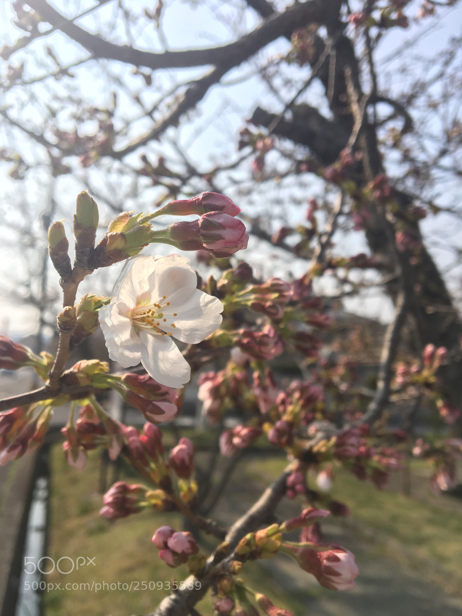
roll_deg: -3.0
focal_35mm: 29
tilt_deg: +7.1
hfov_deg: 48.2
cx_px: 231
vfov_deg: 61.7
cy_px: 308
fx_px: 516
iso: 25
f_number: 2.2
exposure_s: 1/1054
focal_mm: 4.15
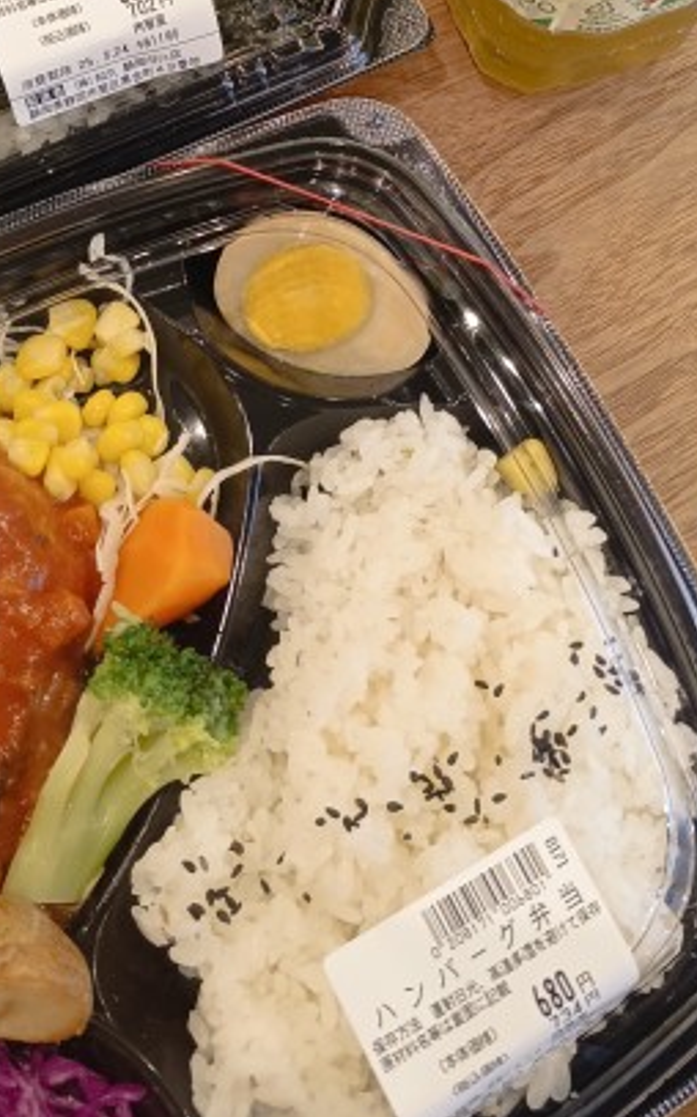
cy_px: 184
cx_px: 316
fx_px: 1460
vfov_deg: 39.7
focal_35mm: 48
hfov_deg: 26.8
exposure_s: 1/50
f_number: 1.65
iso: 1110
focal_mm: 6.14
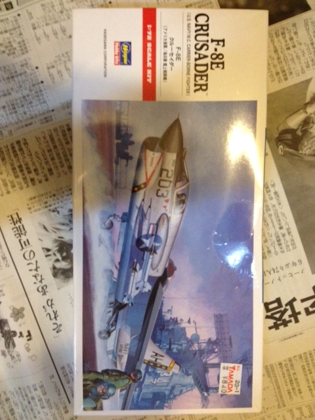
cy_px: 210
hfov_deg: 40.7
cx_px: 158
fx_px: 425
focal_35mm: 35
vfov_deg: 52.6
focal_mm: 4.28
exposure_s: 1/20
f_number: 2.4
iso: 320
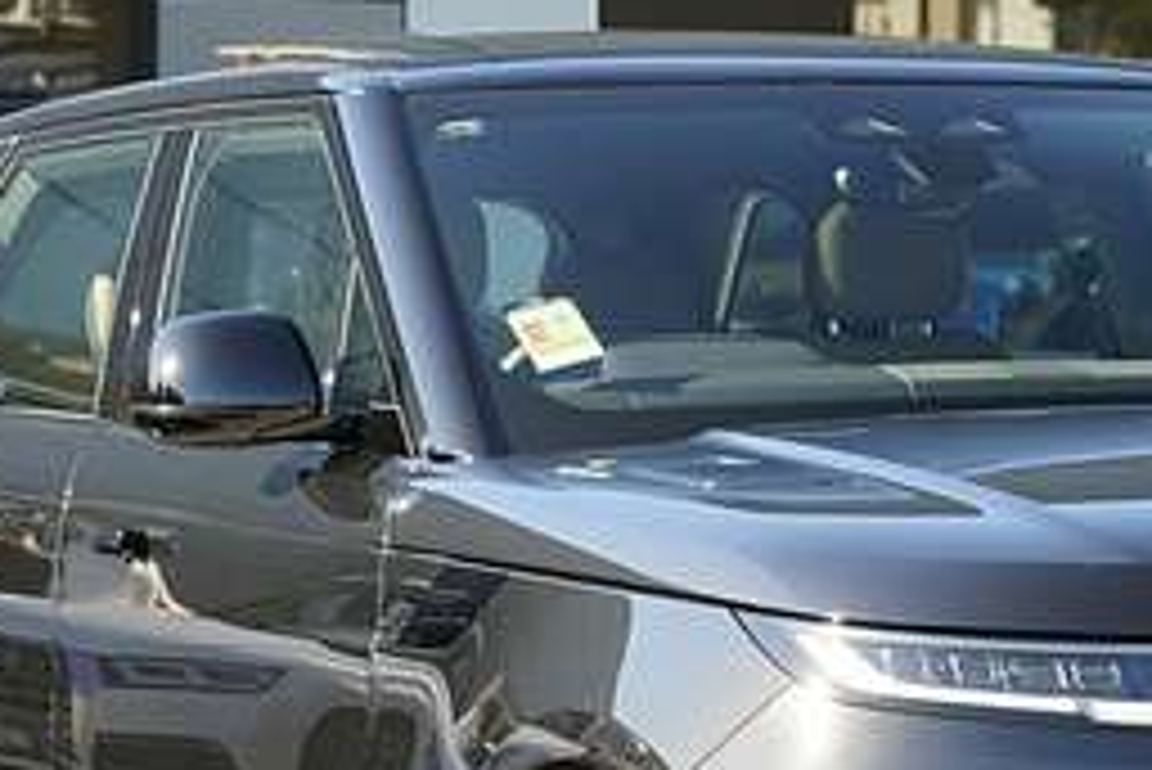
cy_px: 707
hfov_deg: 9.6
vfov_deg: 6.4
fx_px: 6820
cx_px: 958
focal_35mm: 213
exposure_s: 1/320
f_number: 5.6
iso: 800
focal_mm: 91
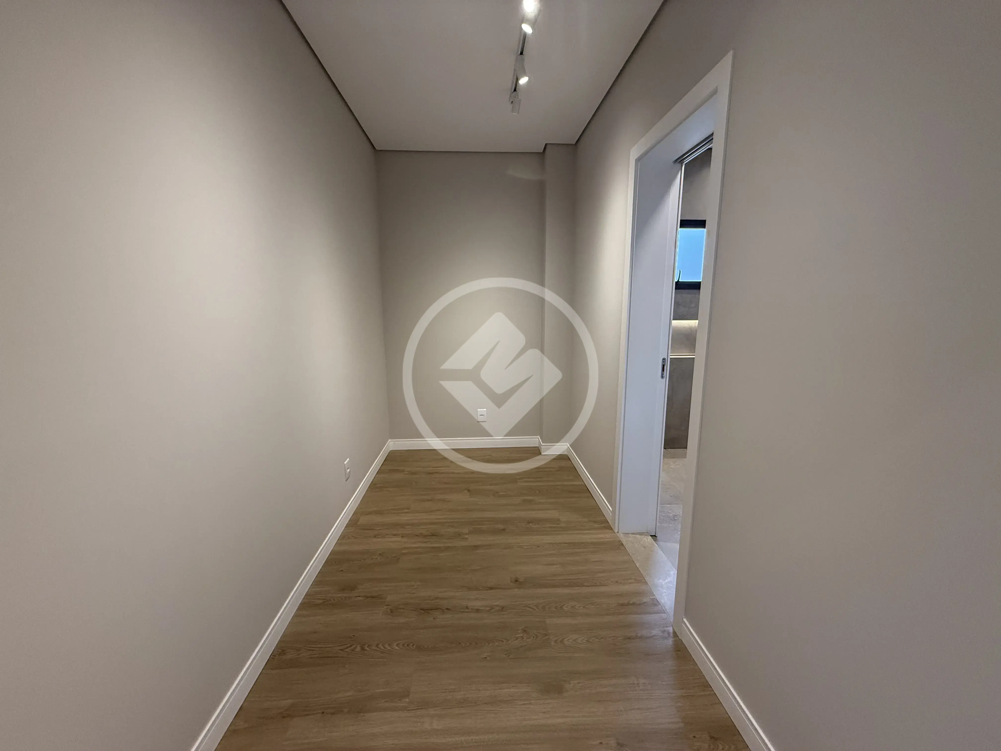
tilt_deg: -9.5
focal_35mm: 14
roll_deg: +0.0
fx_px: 405
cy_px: 376
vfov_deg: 85.7
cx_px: 500
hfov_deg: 102.1
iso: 250
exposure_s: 1/120
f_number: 2.2
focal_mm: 2.22
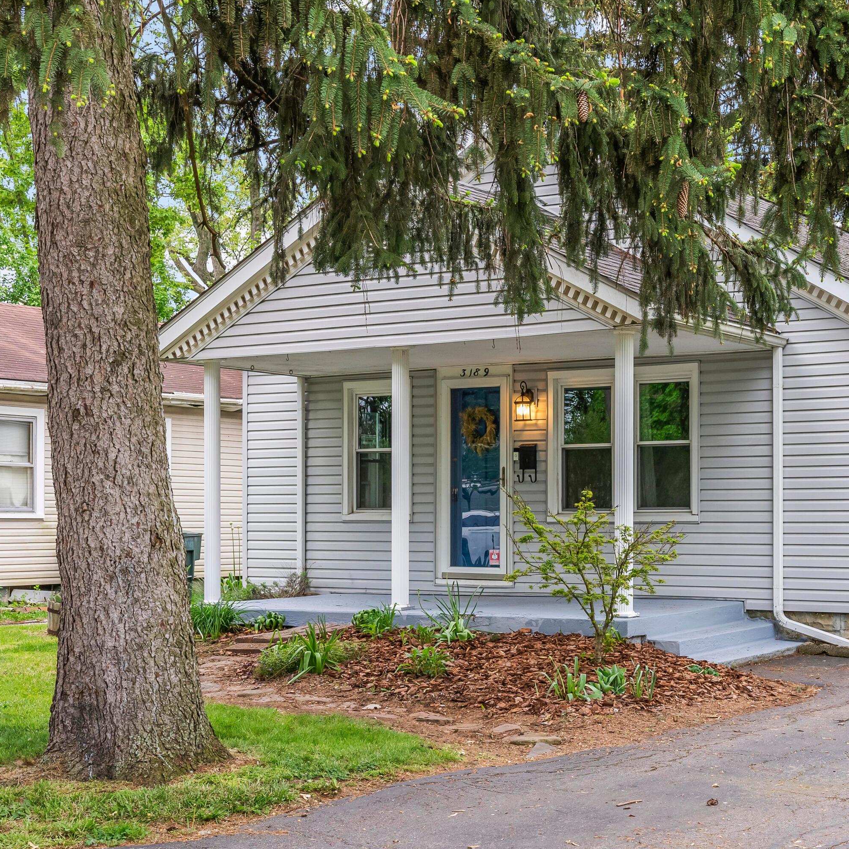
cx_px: 637
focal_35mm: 55
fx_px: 1526
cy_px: 424
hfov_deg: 30.6
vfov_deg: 31.1
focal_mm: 43
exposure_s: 1/60
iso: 640
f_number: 9
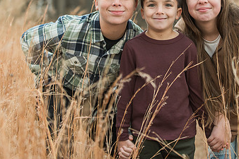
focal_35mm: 140
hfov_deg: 14.6
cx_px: 153
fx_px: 929
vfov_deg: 9.7
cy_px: 20
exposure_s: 1/160
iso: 1000
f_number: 3.5
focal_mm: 80
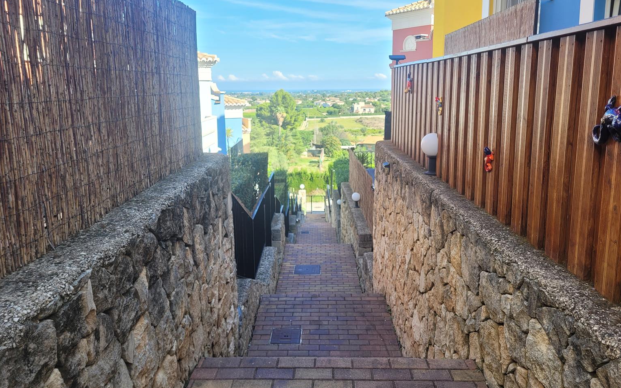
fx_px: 474
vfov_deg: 44.4
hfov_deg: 66.5
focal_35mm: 28
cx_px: 314
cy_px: 164
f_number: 1.8
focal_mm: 5.4
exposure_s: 1/370
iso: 40
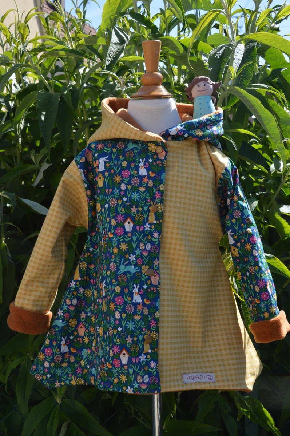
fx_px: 545
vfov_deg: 43.7
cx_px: 145
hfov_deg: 29.8
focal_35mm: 45
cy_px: 218
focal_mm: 30
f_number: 11
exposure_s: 1/500
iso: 800
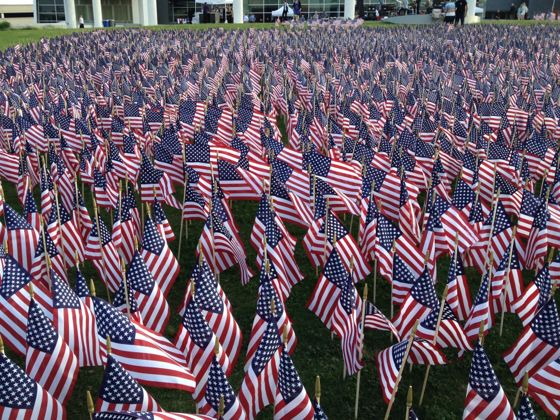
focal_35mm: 35
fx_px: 566
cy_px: 210
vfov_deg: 40.7
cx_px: 280
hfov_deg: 52.6
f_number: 2.4
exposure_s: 1/298
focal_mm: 4.28
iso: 50
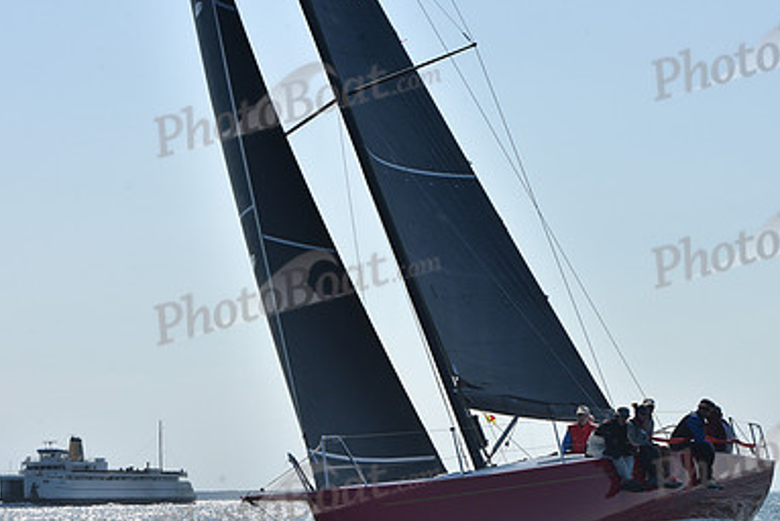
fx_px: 2298
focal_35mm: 106
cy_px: 369
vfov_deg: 12.9
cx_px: 548
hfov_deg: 19.2
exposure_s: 1/640
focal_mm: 70
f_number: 13
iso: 250
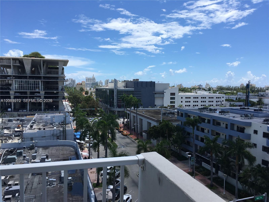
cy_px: 101
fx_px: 225
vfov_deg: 48.2
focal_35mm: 29
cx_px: 134
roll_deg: -2.1
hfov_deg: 61.7
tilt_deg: -4.4
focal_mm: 4.15
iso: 25
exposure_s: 1/1832
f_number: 2.2
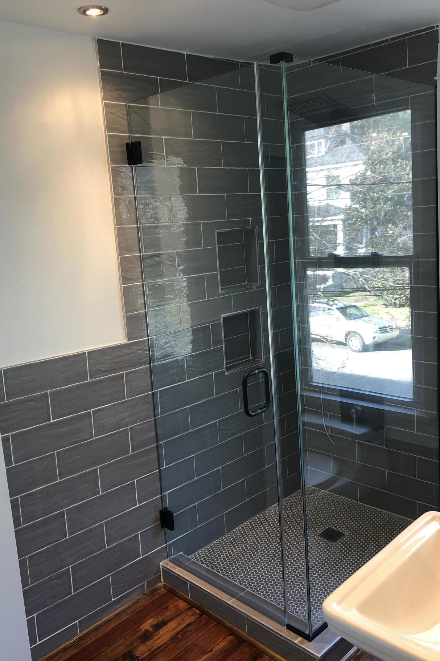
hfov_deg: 41.1
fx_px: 587
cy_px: 324
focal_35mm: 32
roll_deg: +4.7
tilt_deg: -10.0
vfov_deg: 58.7
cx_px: 222
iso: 32
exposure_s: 1/24
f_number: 1.8
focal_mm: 3.99
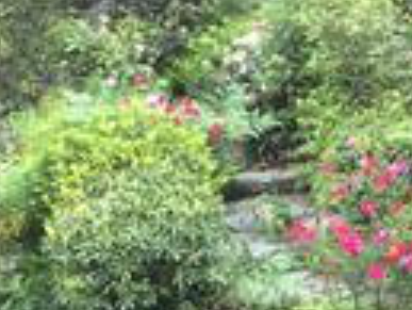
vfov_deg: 16.4
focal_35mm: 90
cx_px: 329
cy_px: 93
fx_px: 1072
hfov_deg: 21.5
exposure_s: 1/120
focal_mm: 4.15
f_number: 2.2
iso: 50
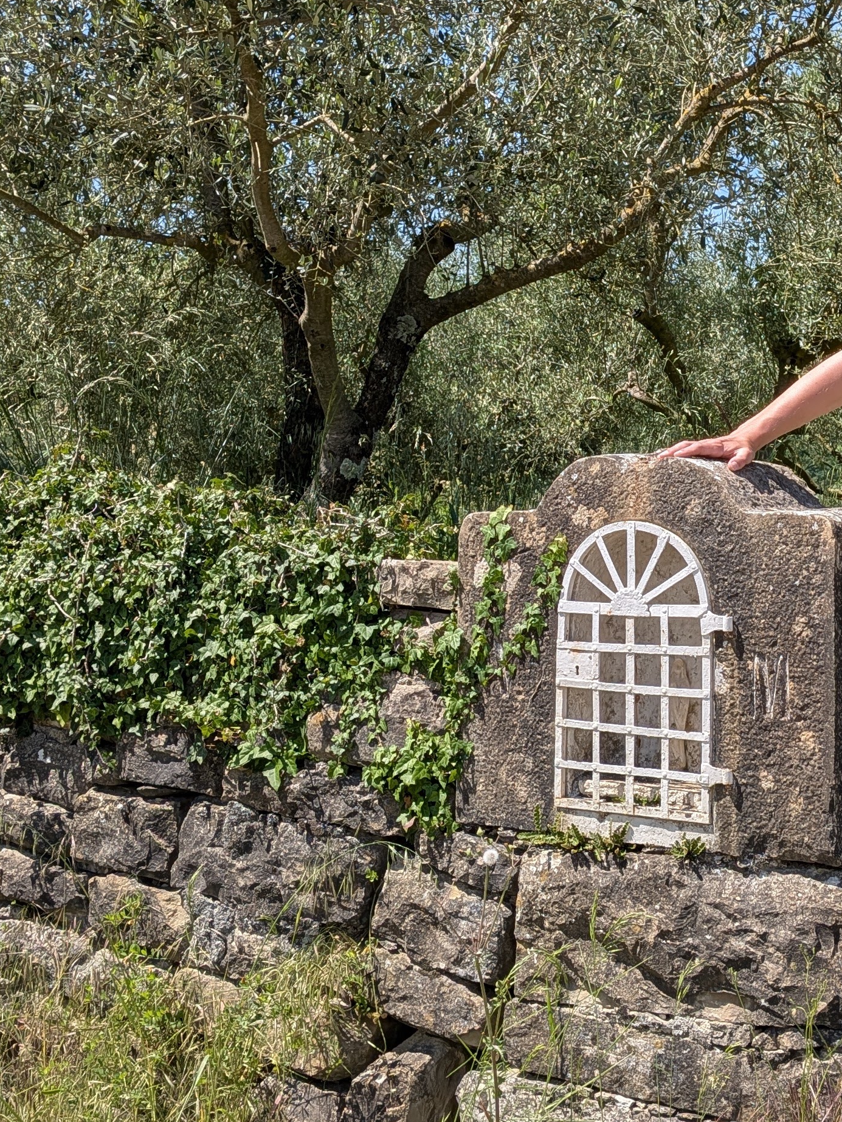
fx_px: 1686
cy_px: 429
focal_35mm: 52
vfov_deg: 36.6
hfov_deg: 27.7
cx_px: 628
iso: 27
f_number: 1.7
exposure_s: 1/1160
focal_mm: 4.53
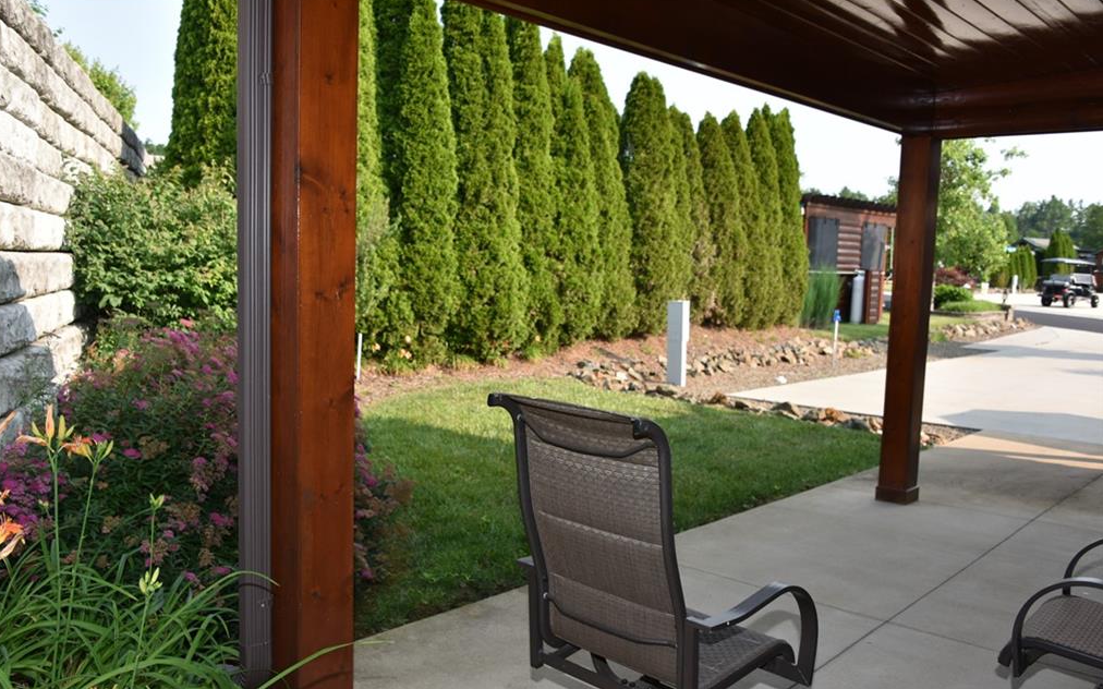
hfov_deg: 58.2
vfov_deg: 38.3
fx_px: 992
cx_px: 547
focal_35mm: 33
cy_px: 364
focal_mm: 32
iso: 125
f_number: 6.3
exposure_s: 1/160
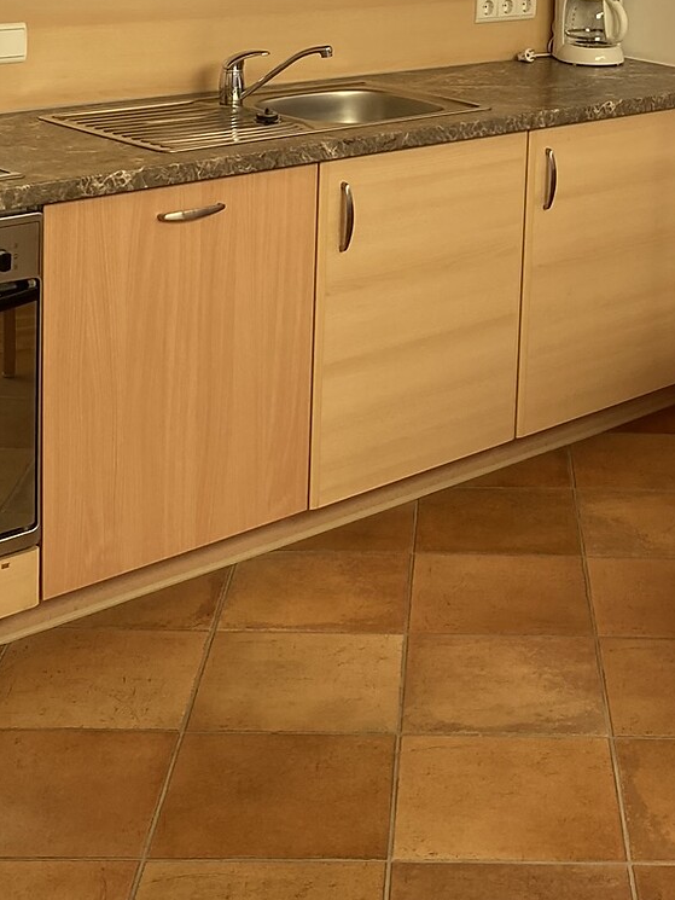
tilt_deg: -8.6
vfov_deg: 27.8
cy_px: 79
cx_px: 576
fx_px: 1741
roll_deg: -2.8
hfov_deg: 21.6
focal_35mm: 67
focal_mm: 4.25
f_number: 1.8
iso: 50
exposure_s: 1/121
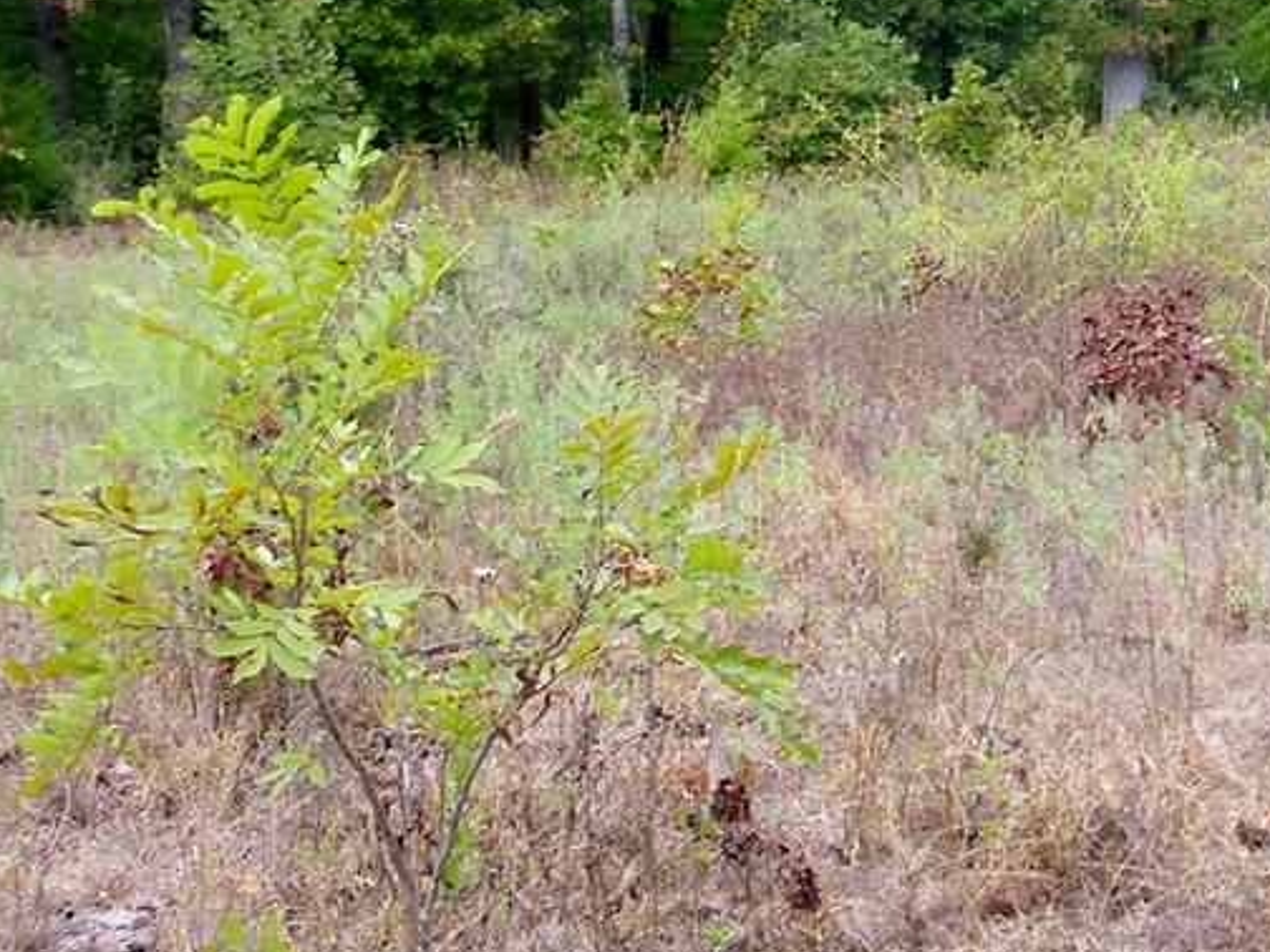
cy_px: 244
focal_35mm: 65
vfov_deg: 22.4
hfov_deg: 29.4
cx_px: 942
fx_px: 2385
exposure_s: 1/100
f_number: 3.6
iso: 80
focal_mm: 5.8
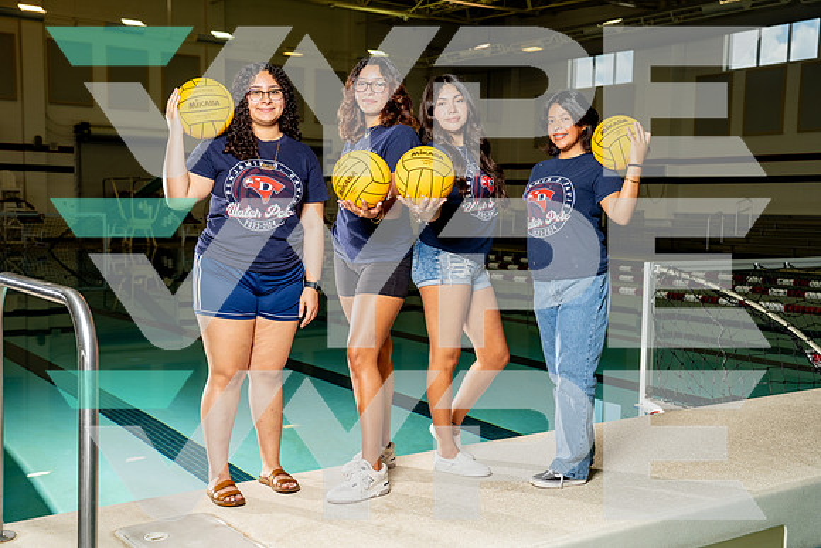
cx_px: 410
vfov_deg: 31.2
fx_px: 981
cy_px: 274
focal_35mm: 43
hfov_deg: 45.4
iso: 100
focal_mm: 42
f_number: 4.5
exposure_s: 1/250
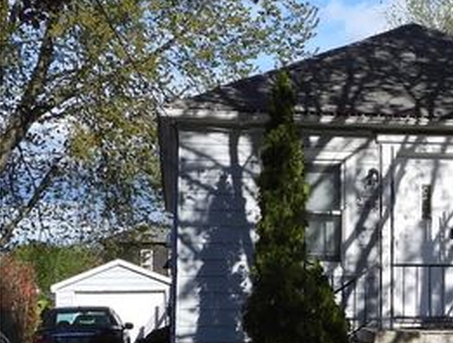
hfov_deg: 37.5
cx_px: 432
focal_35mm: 46
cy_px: 262
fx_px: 604
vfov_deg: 31.1
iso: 100
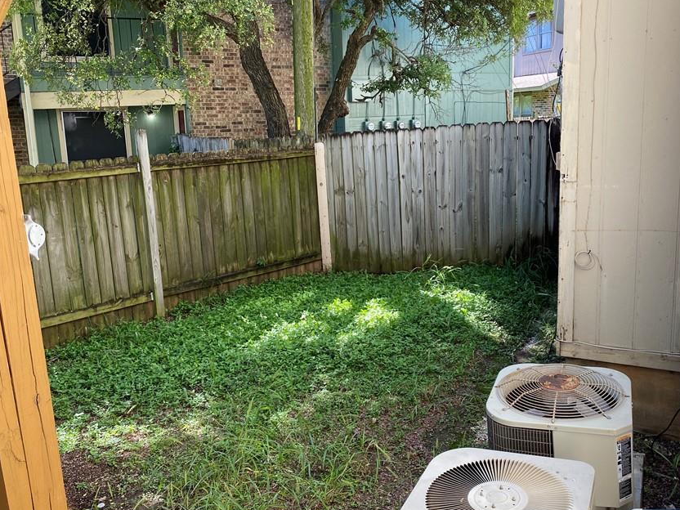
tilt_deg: -9.2
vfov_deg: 44.2
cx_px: 378
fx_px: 629
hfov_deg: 56.7
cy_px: 244
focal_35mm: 32
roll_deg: +1.1
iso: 32
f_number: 1.8
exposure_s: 1/162
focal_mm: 4.25
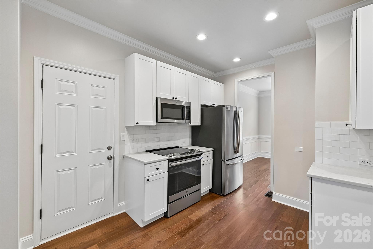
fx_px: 161
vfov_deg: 75.5
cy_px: 124
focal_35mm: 16
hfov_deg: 98.5
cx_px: 186
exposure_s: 1/15
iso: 400
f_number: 8
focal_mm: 15.5
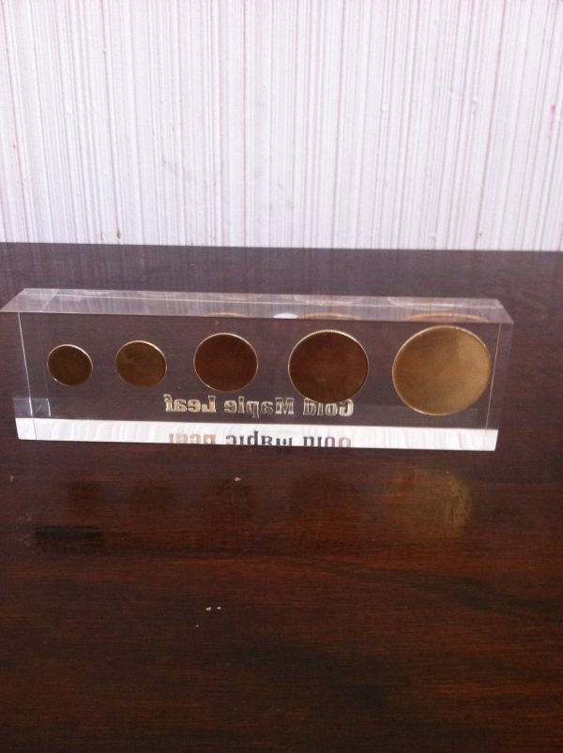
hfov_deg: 40.6
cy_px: 376
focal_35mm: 35
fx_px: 761
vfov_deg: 52.7
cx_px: 282
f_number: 2.8
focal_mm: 3.85
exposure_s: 1/15
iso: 250
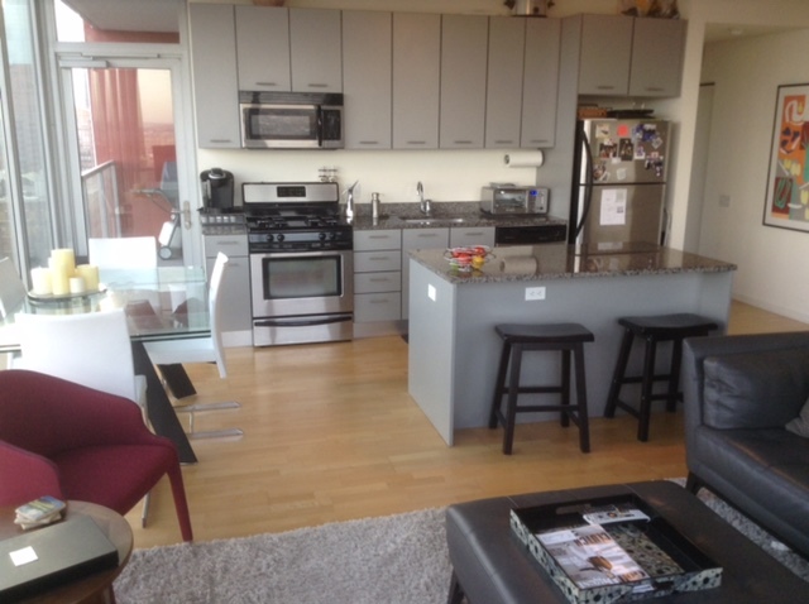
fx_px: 770
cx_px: 404
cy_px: 302
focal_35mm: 33
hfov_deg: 55.4
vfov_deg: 42.8
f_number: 2.4
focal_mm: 3.3
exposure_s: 1/40
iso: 32
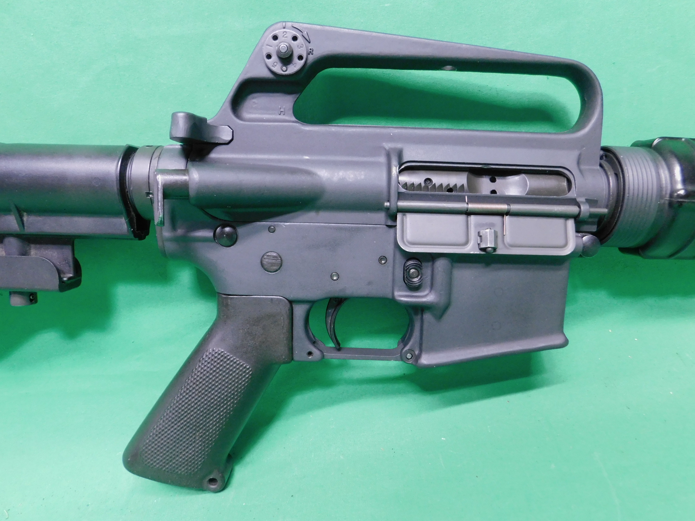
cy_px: 260
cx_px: 348
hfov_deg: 73.9
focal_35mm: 23
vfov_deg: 58.9
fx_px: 462
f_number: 3
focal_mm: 4
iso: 400
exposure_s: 1/30
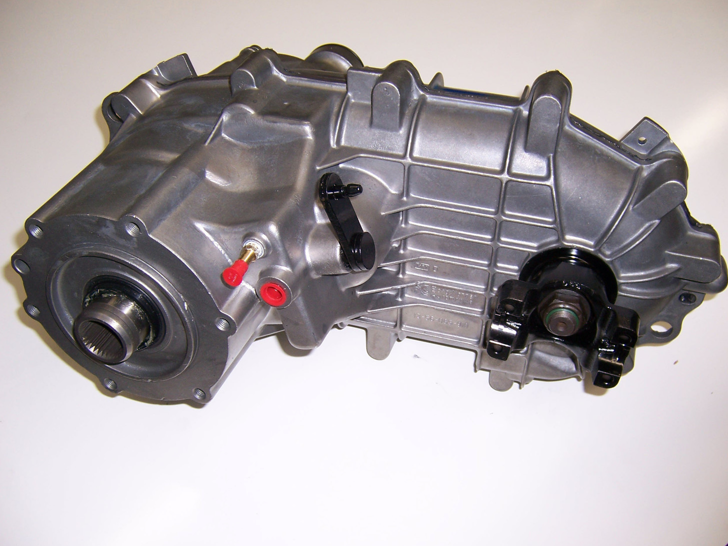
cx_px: 367
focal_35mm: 34
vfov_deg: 41.8
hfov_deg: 54.0
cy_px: 273
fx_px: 715
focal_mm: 5.5
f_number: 2.8
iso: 80
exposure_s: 1/60
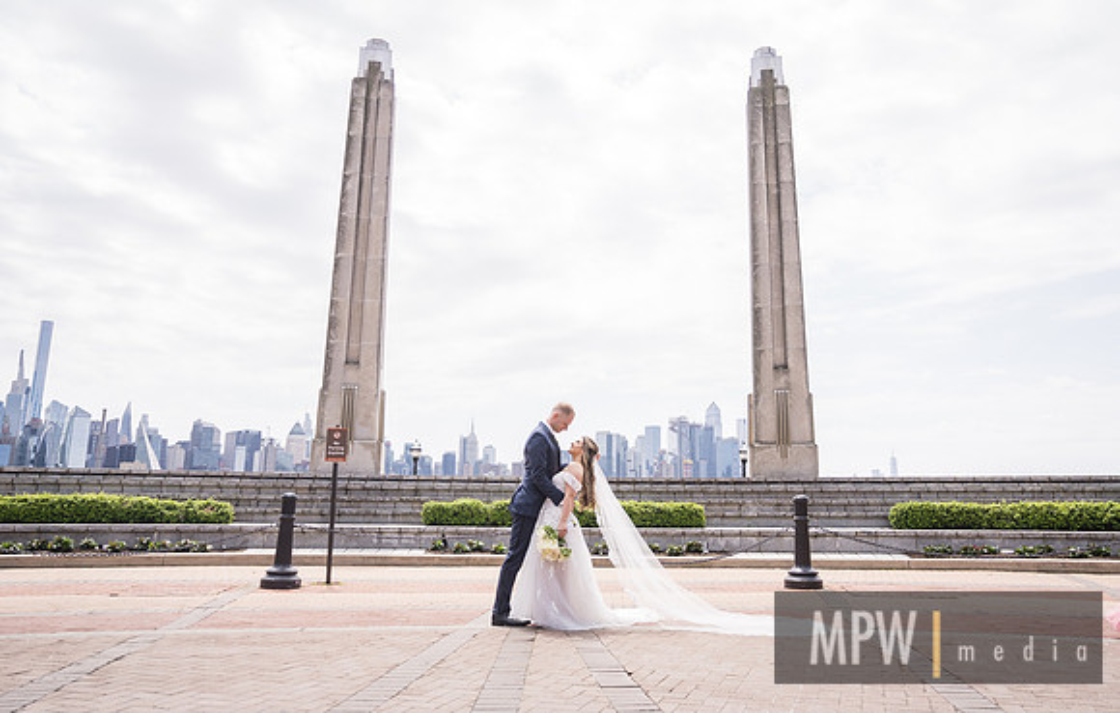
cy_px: 352
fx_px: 788
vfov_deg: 48.6
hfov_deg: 70.7
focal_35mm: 26
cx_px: 596
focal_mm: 20
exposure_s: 1/1000
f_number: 2.8
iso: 100
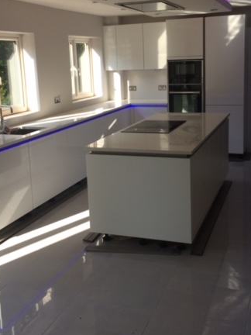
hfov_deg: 33.6
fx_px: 416
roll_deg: +2.6
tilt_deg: -9.3
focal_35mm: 43
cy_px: 135
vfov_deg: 43.6
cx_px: 131
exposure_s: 1/193
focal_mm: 4.15
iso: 32
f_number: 2.2
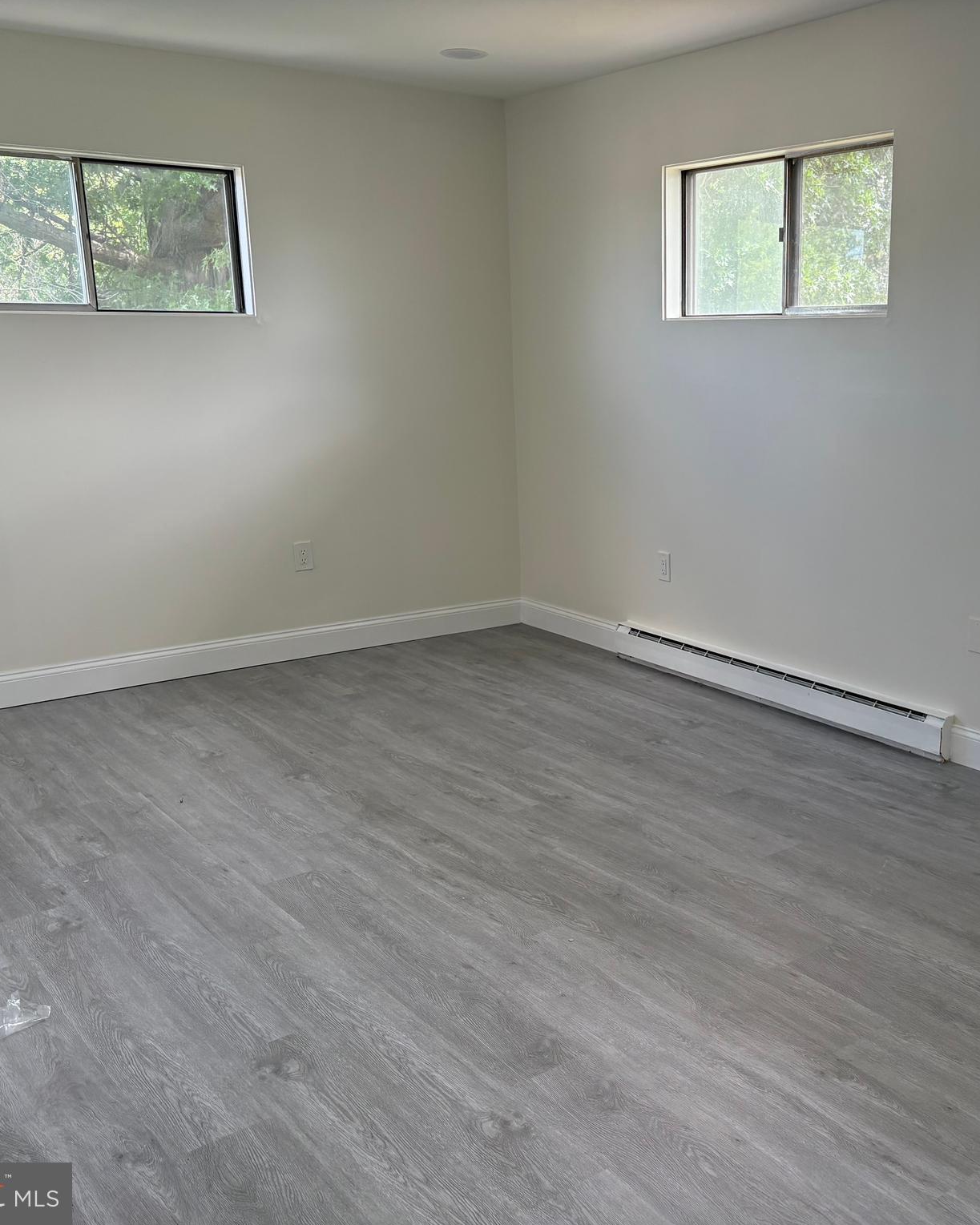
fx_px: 1233
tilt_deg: -12.8
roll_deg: +0.3
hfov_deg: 42.5
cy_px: 613
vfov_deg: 52.8
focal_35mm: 34
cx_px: 692
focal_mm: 5.96
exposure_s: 1/206
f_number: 1.6
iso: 125
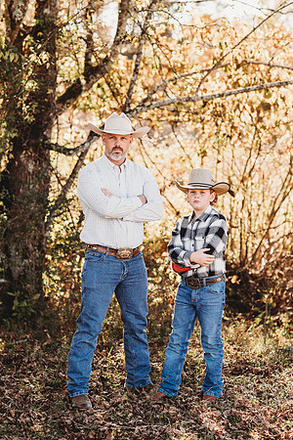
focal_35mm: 85
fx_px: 1038
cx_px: 146
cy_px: 220
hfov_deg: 16.1
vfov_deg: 23.9
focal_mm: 85
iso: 160
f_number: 2.8
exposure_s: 1/250
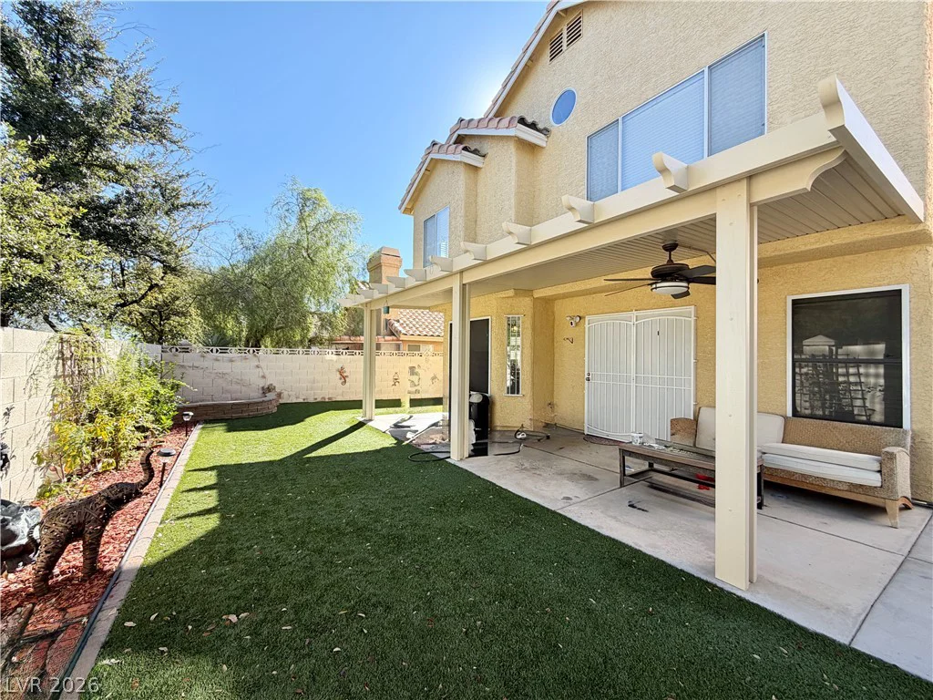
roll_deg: -0.9
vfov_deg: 85.7
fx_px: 377
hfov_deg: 102.1
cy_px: 350
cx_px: 466
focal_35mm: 14
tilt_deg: +1.2
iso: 40
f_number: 2.2
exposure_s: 1/554
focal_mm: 2.22
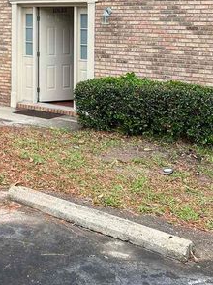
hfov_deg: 23.3
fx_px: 485
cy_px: 35
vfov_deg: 31.4
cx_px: -18
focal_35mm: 59
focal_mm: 5.7
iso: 50
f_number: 1.5
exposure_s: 1/791
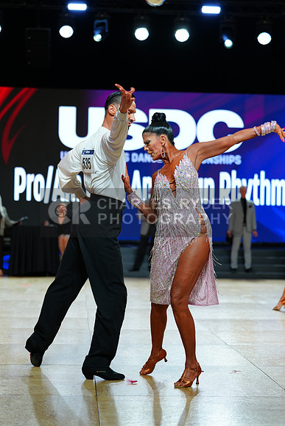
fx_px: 878
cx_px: 142
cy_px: 213
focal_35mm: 74
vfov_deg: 27.3
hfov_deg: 18.4
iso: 500
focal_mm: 74
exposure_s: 1/400
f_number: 2.8
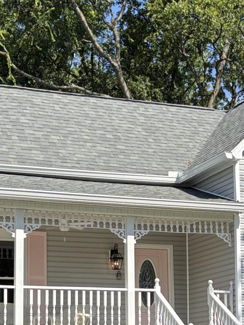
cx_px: 167
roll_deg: +1.2
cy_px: 282
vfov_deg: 21.6
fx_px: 836
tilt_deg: +7.3
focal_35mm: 89
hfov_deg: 16.6
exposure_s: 1/2538
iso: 50
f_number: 1.6
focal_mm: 5.96
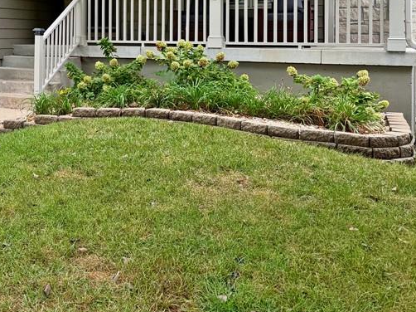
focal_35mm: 49
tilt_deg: +0.5
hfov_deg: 36.5
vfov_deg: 28.5
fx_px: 589
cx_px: 41
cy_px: 32
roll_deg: -0.6
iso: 64
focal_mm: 6.76
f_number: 1.78
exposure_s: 1/301
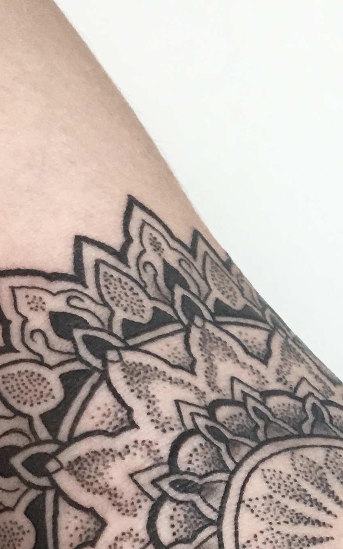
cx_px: 350
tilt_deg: -19.4
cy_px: 604
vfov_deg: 21.4
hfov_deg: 14.0
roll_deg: -0.7
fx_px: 1376
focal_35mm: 92
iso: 50
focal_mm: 4.15
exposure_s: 1/33
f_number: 2.2
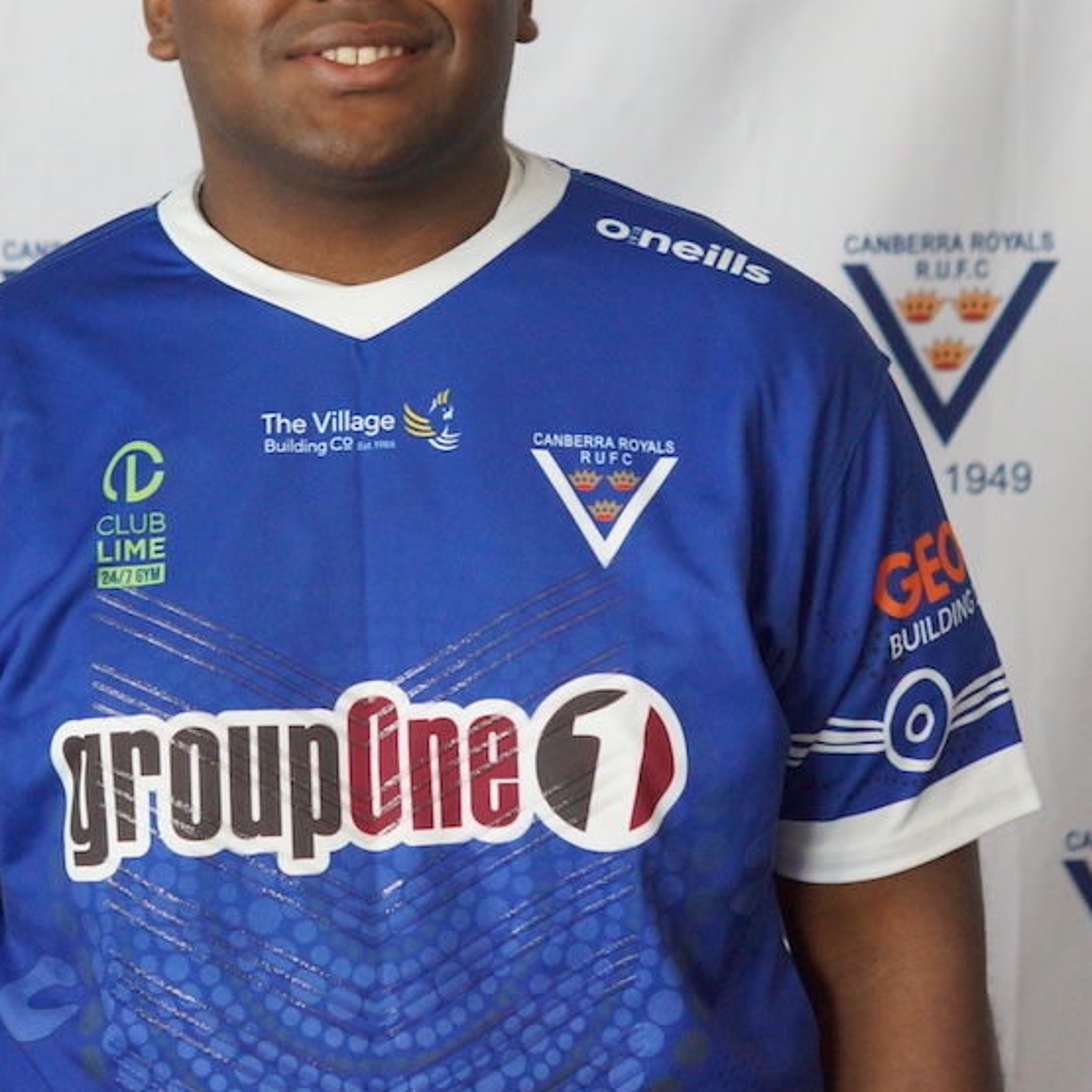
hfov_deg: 11.9
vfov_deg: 11.8
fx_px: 5246
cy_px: 259
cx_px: 321
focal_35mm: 147
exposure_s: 1/160
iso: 1600
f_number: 2.8
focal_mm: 50
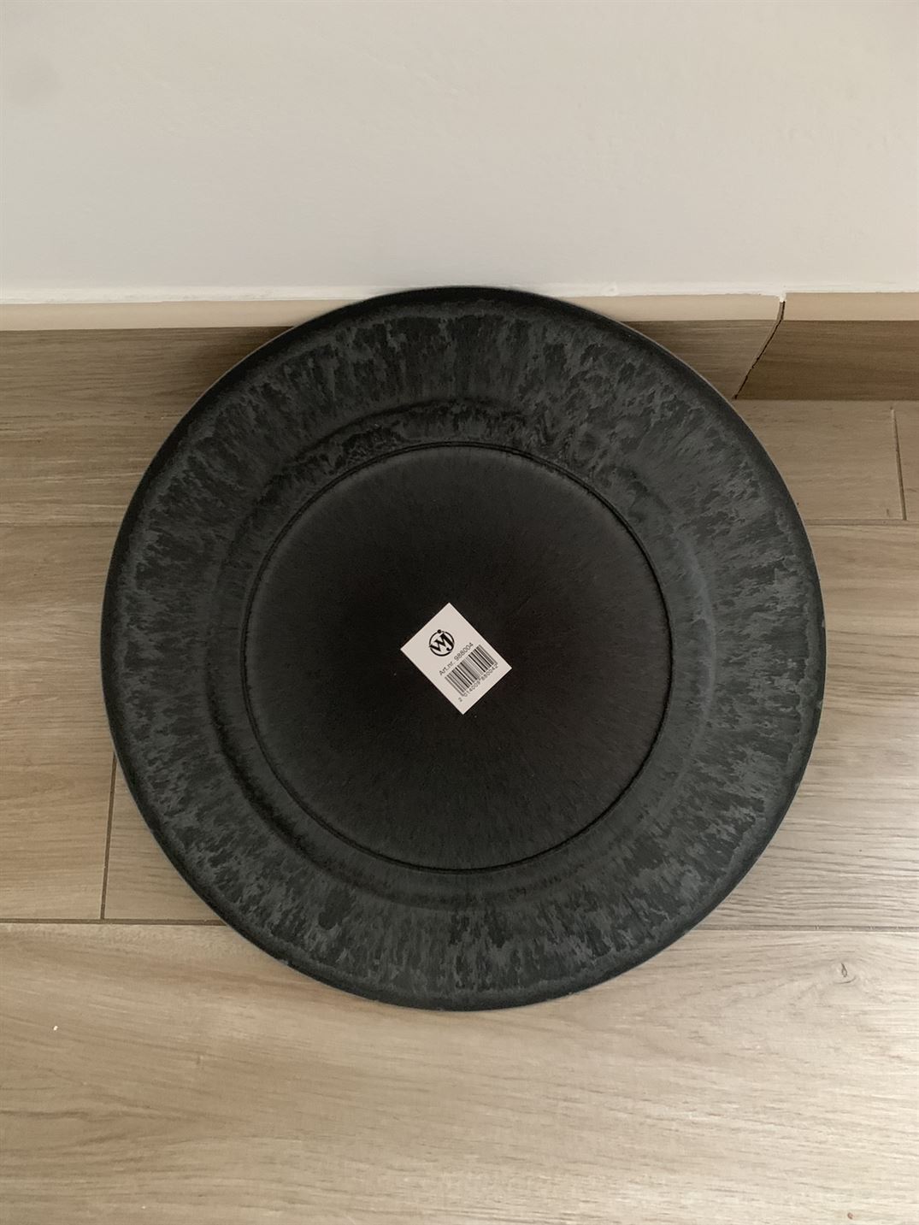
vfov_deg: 67.3
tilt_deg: -79.9
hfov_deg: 53.1
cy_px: 612
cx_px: 460
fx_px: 920
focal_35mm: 26
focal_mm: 4.25
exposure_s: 1/30
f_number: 1.8
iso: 500
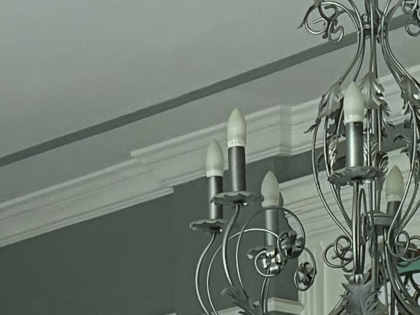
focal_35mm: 191
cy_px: 782
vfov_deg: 7.2
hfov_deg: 10.2
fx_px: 2317
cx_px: -31
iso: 125
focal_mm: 5.96
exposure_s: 1/96
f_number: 1.6
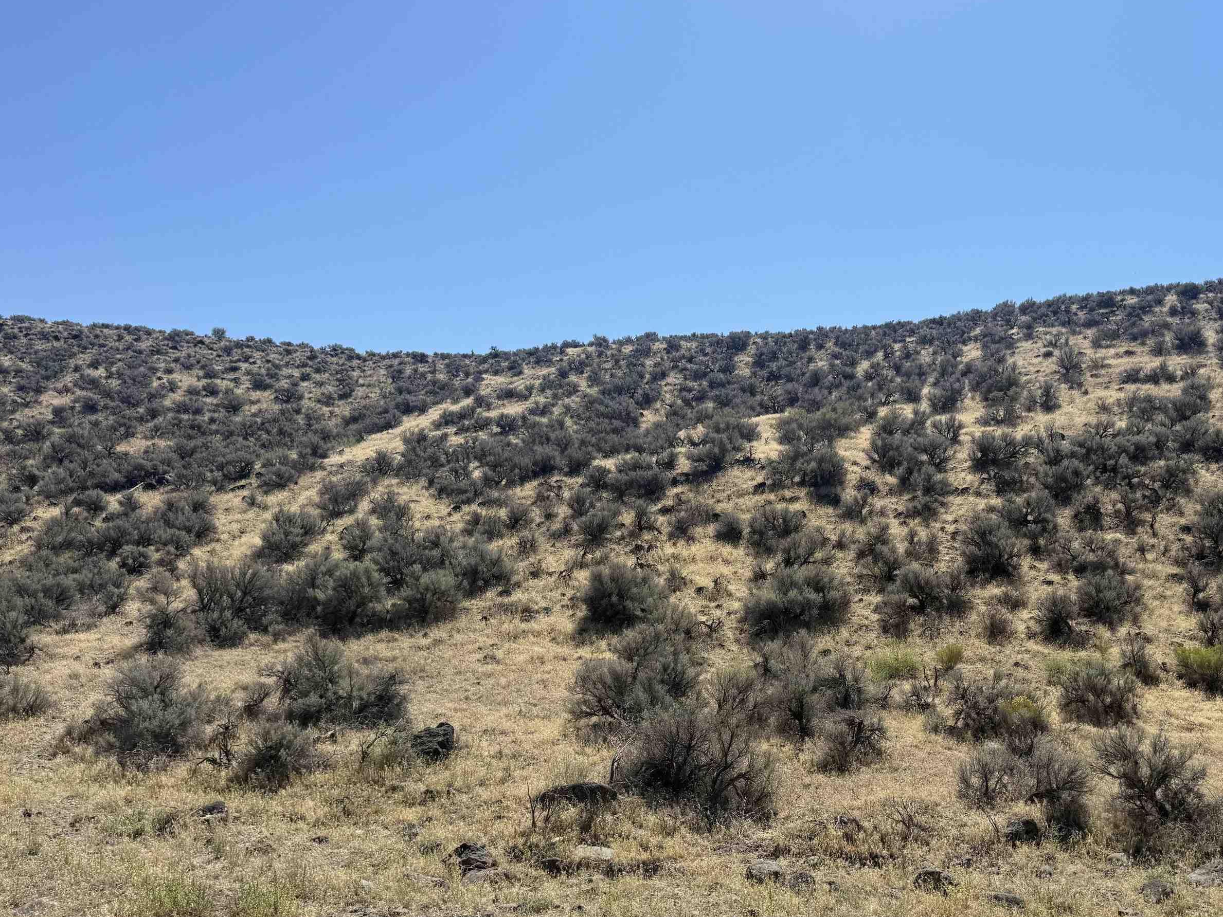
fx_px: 1095
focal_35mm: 31
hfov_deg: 57.5
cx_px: 774
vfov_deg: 45.1
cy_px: 570
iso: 80
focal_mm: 6.76
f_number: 1.78
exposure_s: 1/5714
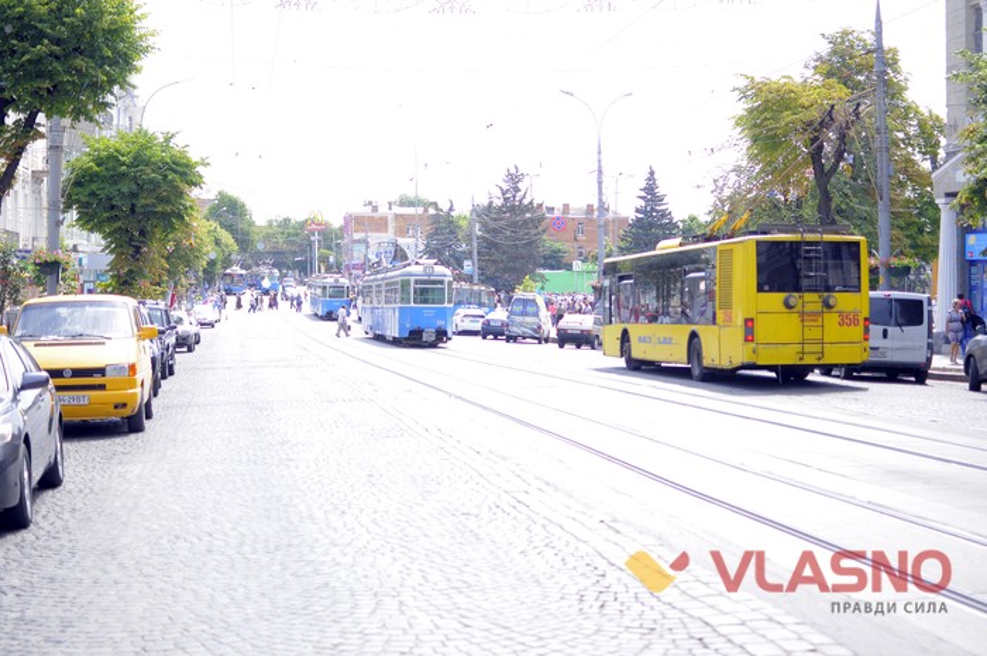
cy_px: 328
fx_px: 1438
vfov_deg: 25.7
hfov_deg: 37.9
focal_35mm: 52
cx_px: 494
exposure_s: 1/1000
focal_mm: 35
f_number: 2.5
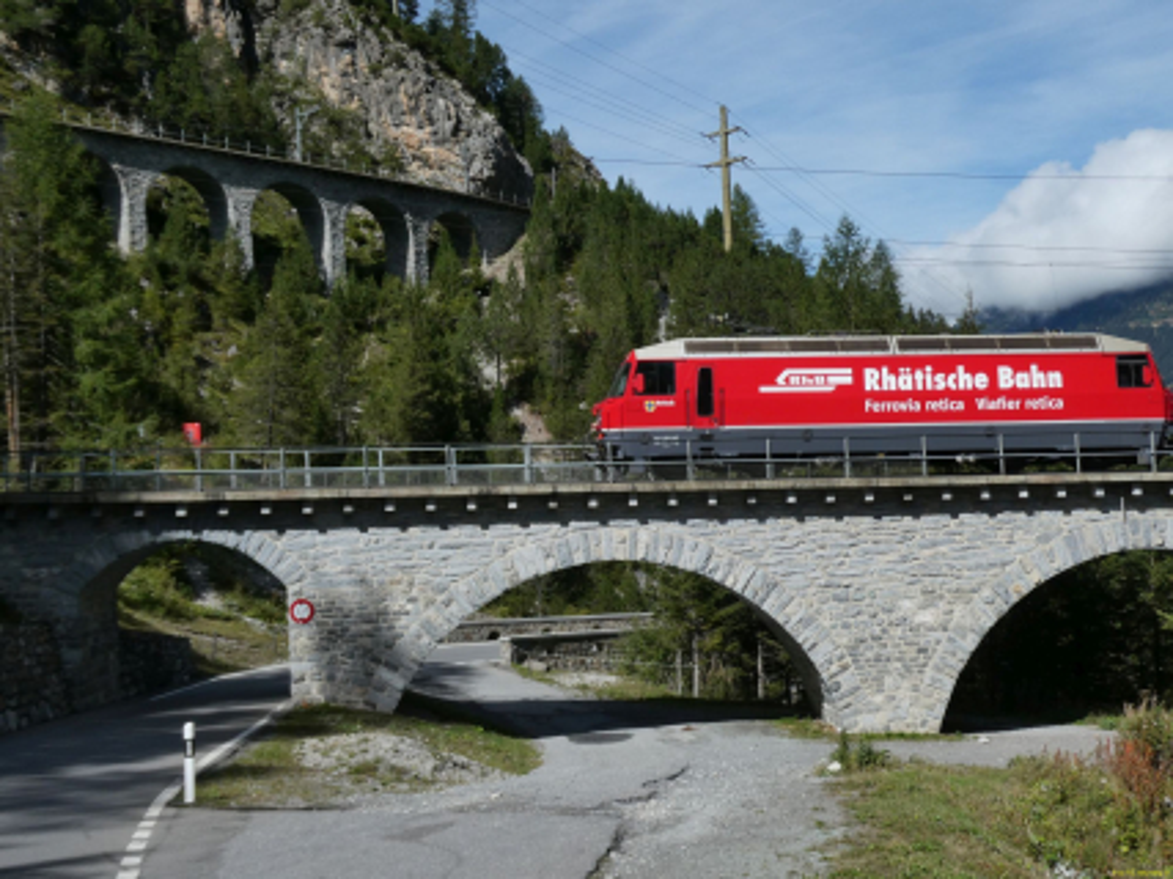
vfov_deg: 32.9
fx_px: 1491
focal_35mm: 44
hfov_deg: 43.0
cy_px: 440
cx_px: 586
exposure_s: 1/1000
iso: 80
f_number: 4.5
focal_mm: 7.8
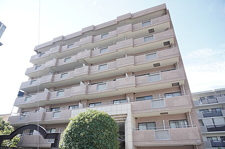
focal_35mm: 24
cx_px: 112
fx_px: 150
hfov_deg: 73.8
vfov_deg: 53.0
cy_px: 74
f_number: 5.6
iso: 2500
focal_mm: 16
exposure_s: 1/3000
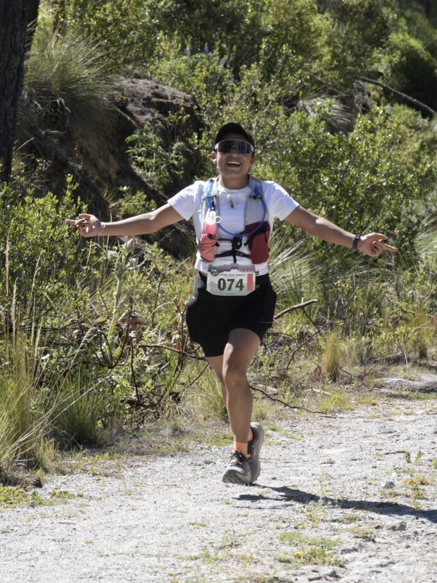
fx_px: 4779
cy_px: 302
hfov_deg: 5.2
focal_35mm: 284
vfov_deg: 7.0
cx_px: 218
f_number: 9
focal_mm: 174
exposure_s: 1/400
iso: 400
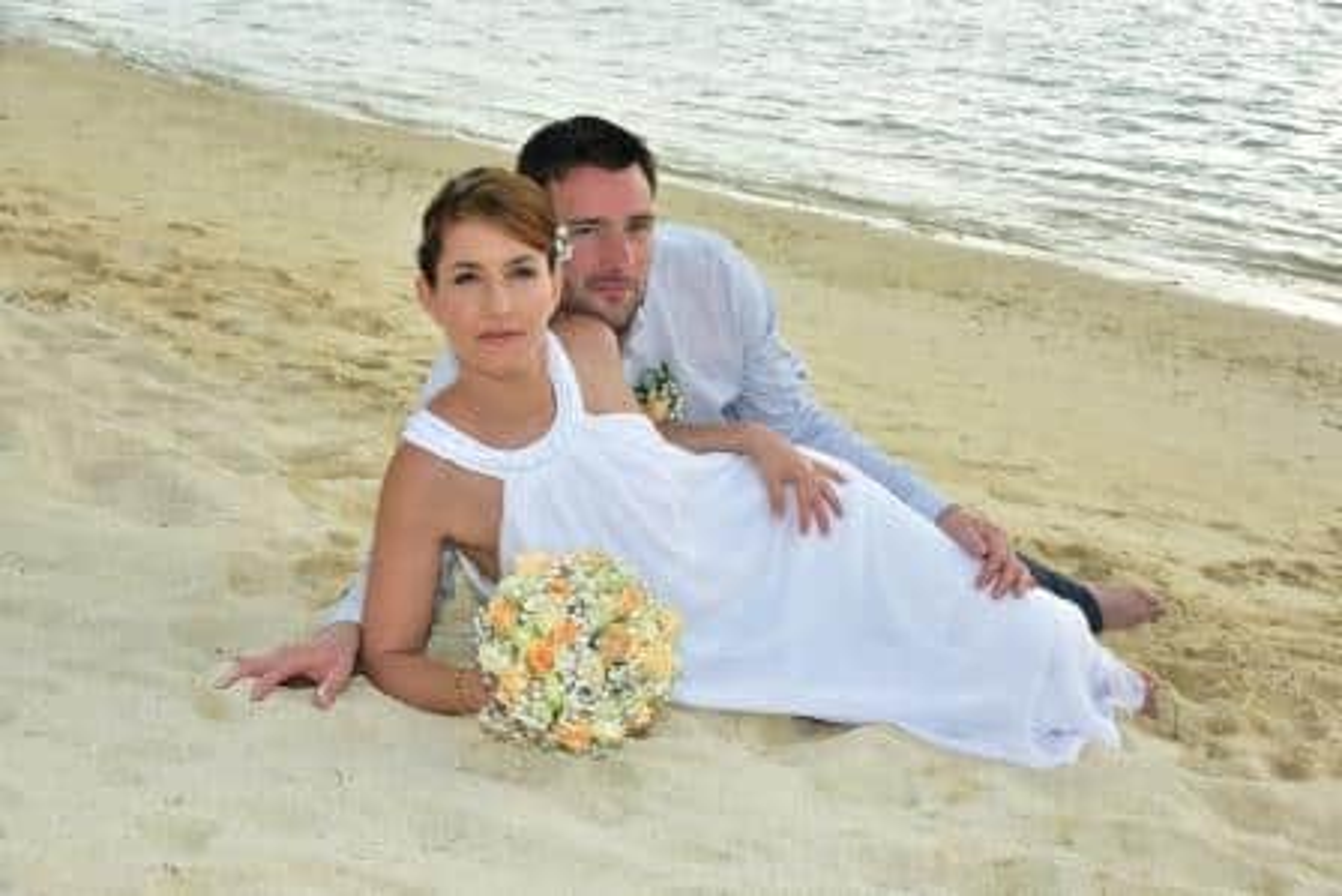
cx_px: 671
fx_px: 2461
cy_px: 448
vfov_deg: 20.6
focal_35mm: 66
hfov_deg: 30.5
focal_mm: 66
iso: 160
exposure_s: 1/100
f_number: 11
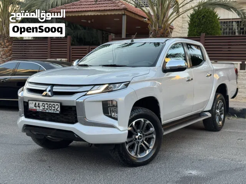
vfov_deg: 30.3
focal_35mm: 48
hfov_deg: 39.7
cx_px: 123
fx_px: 341
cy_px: 92
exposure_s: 1/289
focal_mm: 6.76
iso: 64
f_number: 1.78
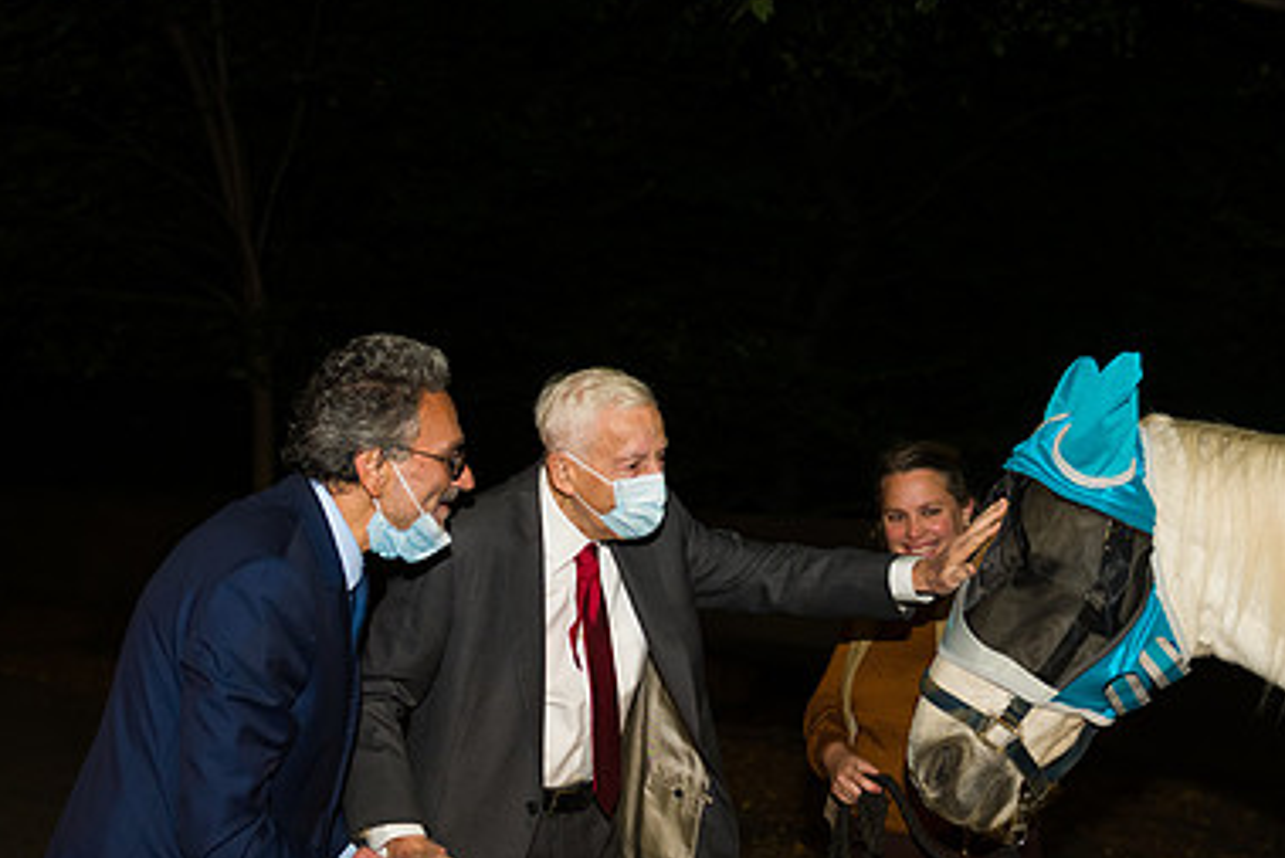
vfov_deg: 27.3
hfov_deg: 40.3
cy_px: 605
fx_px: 1750
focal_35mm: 49
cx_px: 566
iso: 1000
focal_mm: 32
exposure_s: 1/125
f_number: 3.2
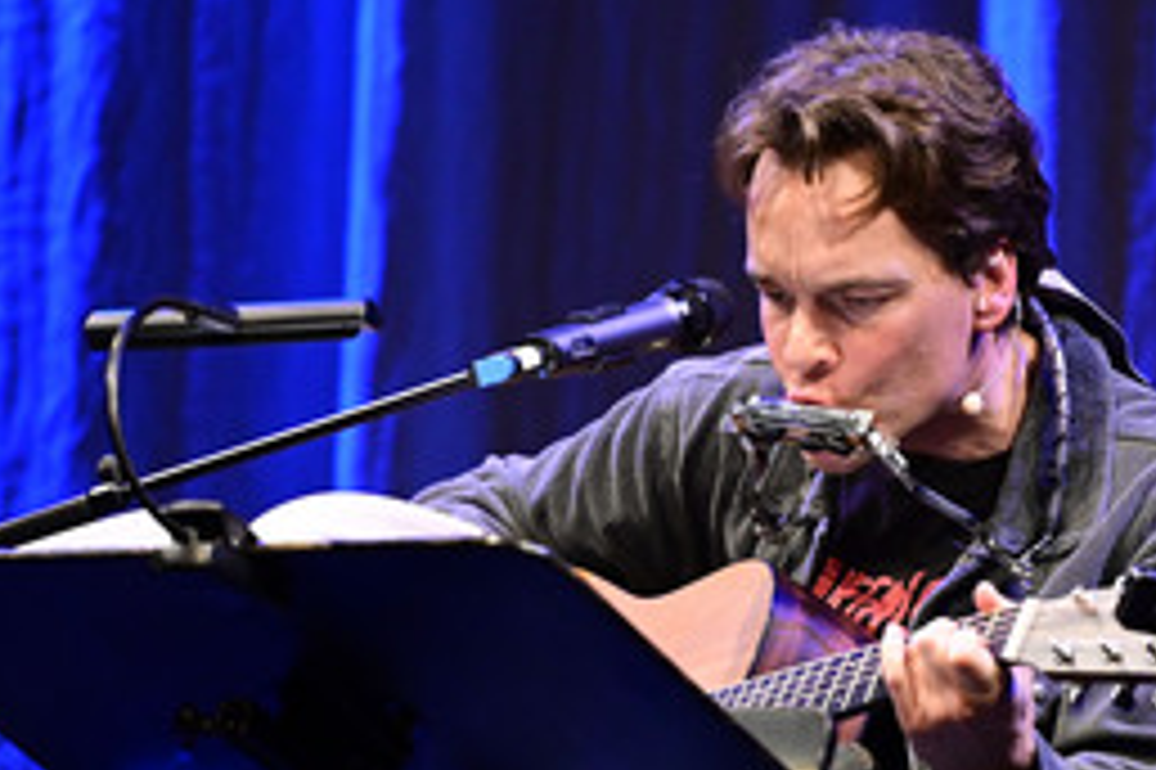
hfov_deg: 5.9
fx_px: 11263
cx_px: 744
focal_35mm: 351
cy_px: 549
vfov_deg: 3.9
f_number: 2.8
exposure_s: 1/320
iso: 6400
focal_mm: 200
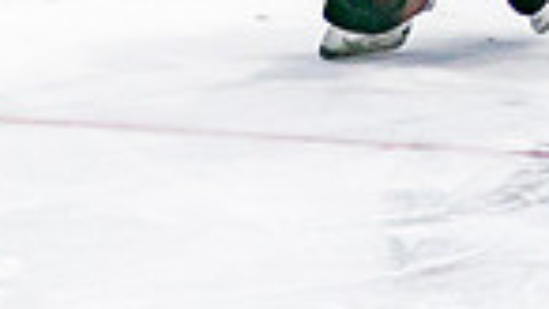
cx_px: 162
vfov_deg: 1.8
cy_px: 176
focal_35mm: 657
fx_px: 9561
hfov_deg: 3.3
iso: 640
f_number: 2.8
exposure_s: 1/640
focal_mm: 70
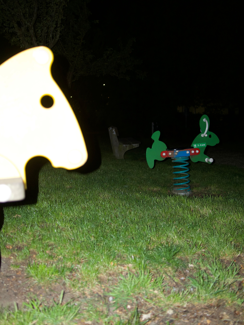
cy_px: 162
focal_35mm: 40
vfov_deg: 46.8
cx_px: 122
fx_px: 376
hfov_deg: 36.0
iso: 800
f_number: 1.7
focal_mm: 20
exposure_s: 1/60
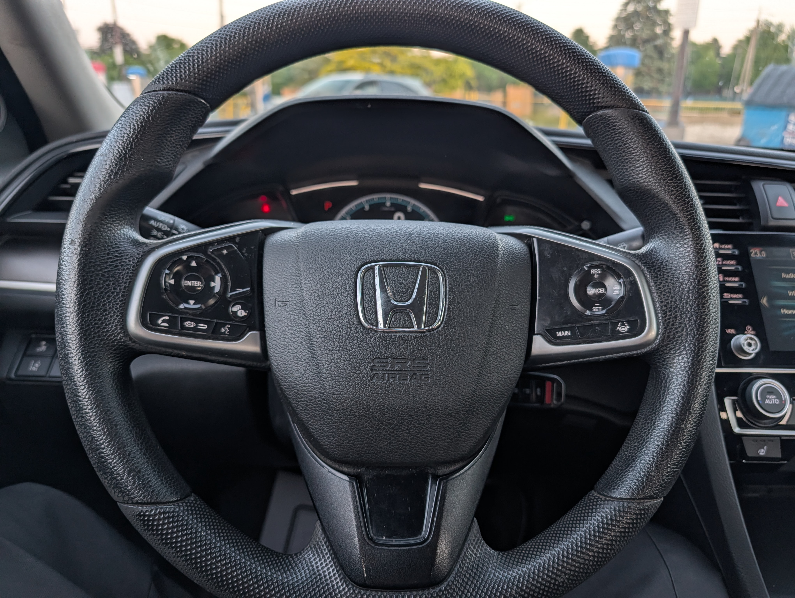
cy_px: 299
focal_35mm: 24
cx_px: 398
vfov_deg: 56.9
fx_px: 552
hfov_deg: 71.5
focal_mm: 6.9
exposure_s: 1/98
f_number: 1.68
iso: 147
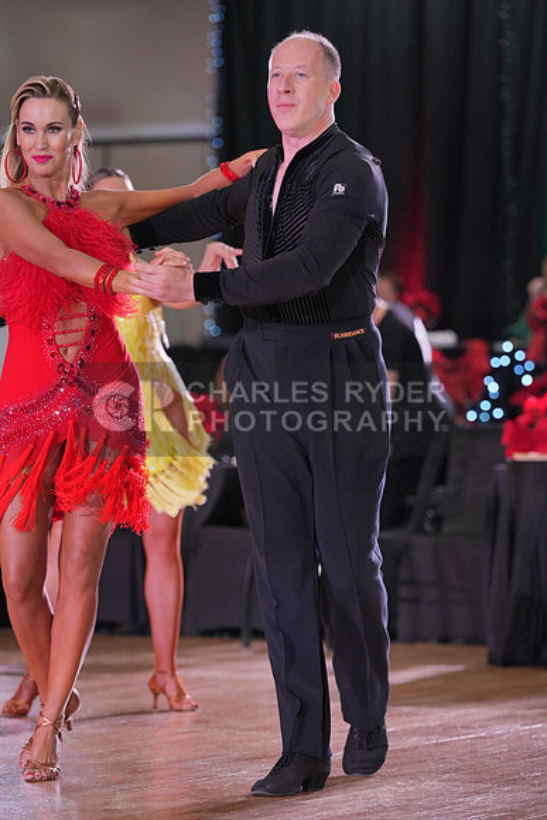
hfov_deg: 8.0
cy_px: 410
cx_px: 274
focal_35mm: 171
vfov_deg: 12.0
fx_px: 3895
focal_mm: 171
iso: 2000
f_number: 4
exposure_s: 1/500
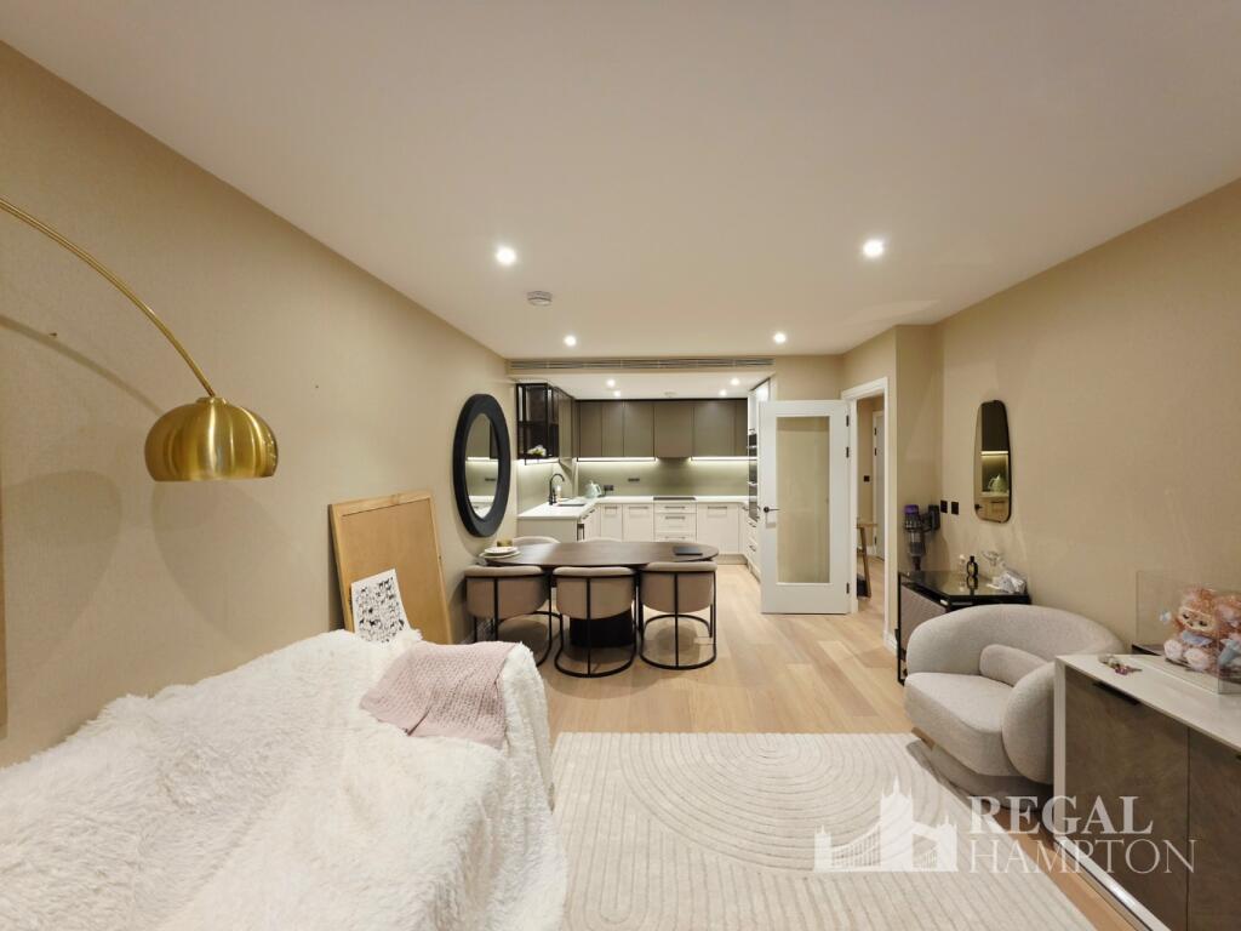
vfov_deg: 89.9
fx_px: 466
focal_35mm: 13
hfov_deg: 106.2
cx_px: 620
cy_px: 466
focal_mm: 2.2
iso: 200
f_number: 1.9
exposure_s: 1/50.3
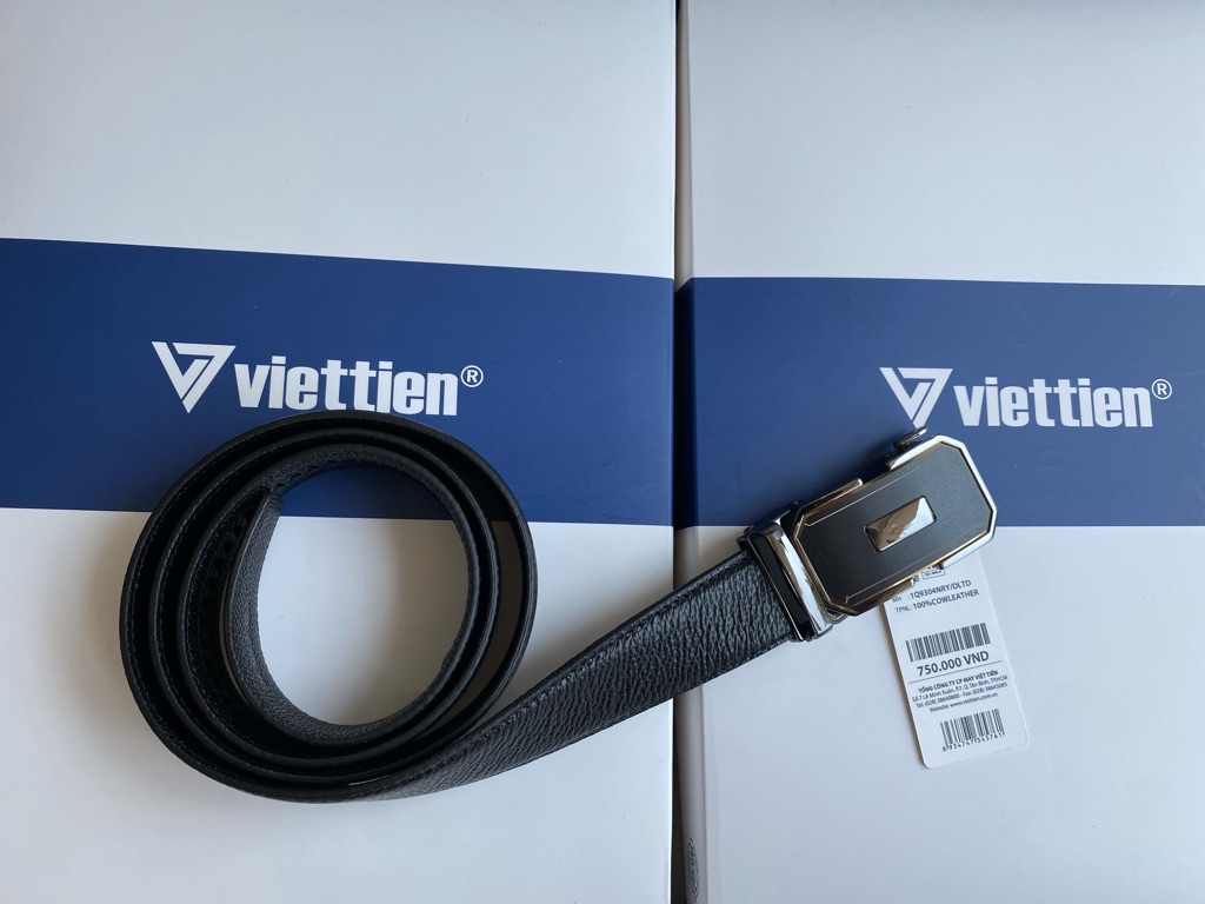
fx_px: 905
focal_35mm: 26
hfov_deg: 67.3
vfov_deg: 53.1
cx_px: 602
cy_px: 452
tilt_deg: -79.5
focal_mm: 4.25
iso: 32
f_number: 1.8
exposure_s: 1/232
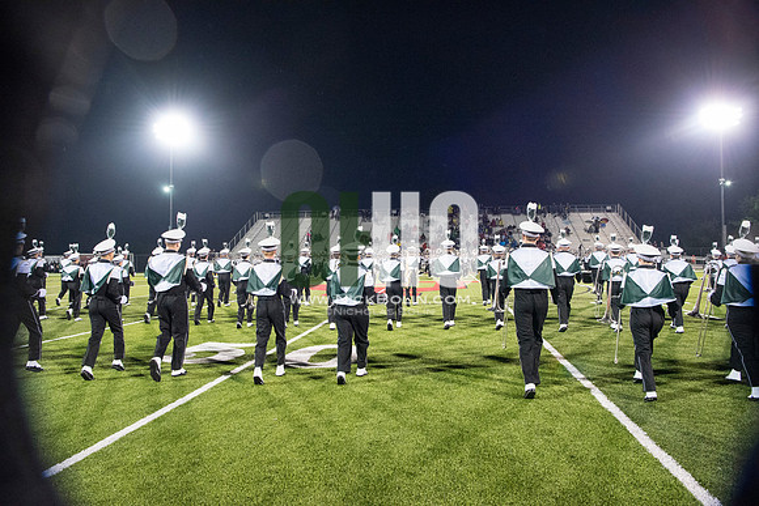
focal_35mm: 24
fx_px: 506
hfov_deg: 73.7
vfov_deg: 53.2
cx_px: 380
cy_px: 253
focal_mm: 24
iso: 5000
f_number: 5.6
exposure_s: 1/200
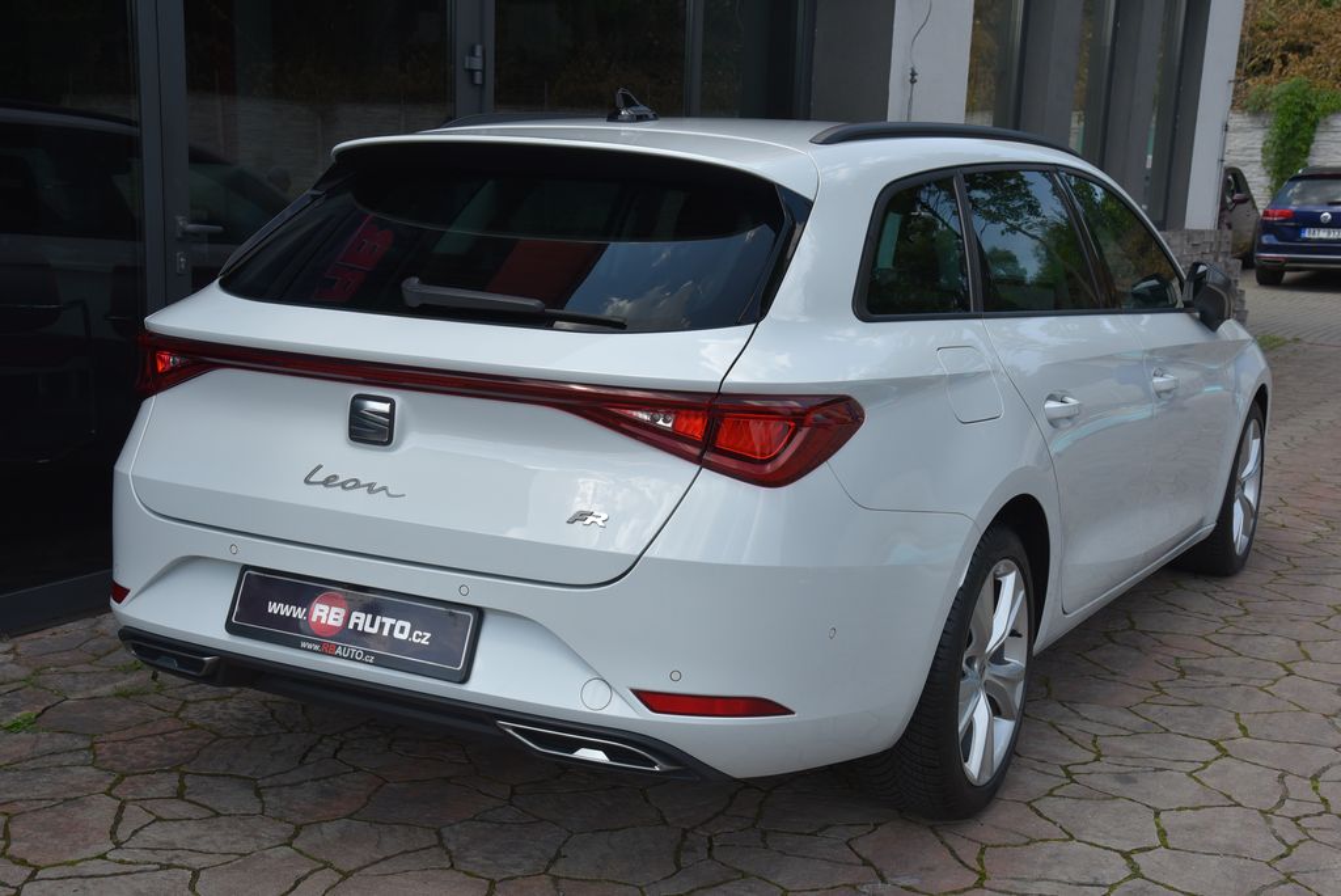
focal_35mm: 46
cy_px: 448
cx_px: 670
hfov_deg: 42.7
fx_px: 1714
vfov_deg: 29.3
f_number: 10
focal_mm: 46
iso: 500
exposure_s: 1/400
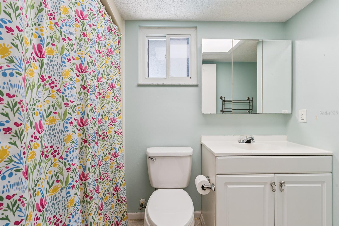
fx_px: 155
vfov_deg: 72.0
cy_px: 113
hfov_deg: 95.0
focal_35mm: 16
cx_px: 170
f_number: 10
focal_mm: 16.5
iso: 400
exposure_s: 1/15
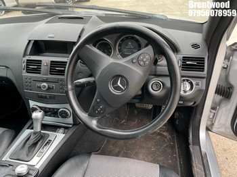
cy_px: 88
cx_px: 118
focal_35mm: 26
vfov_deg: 53.0
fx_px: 178
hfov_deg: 67.3
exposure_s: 1/121
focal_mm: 4.2
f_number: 1.6
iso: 50
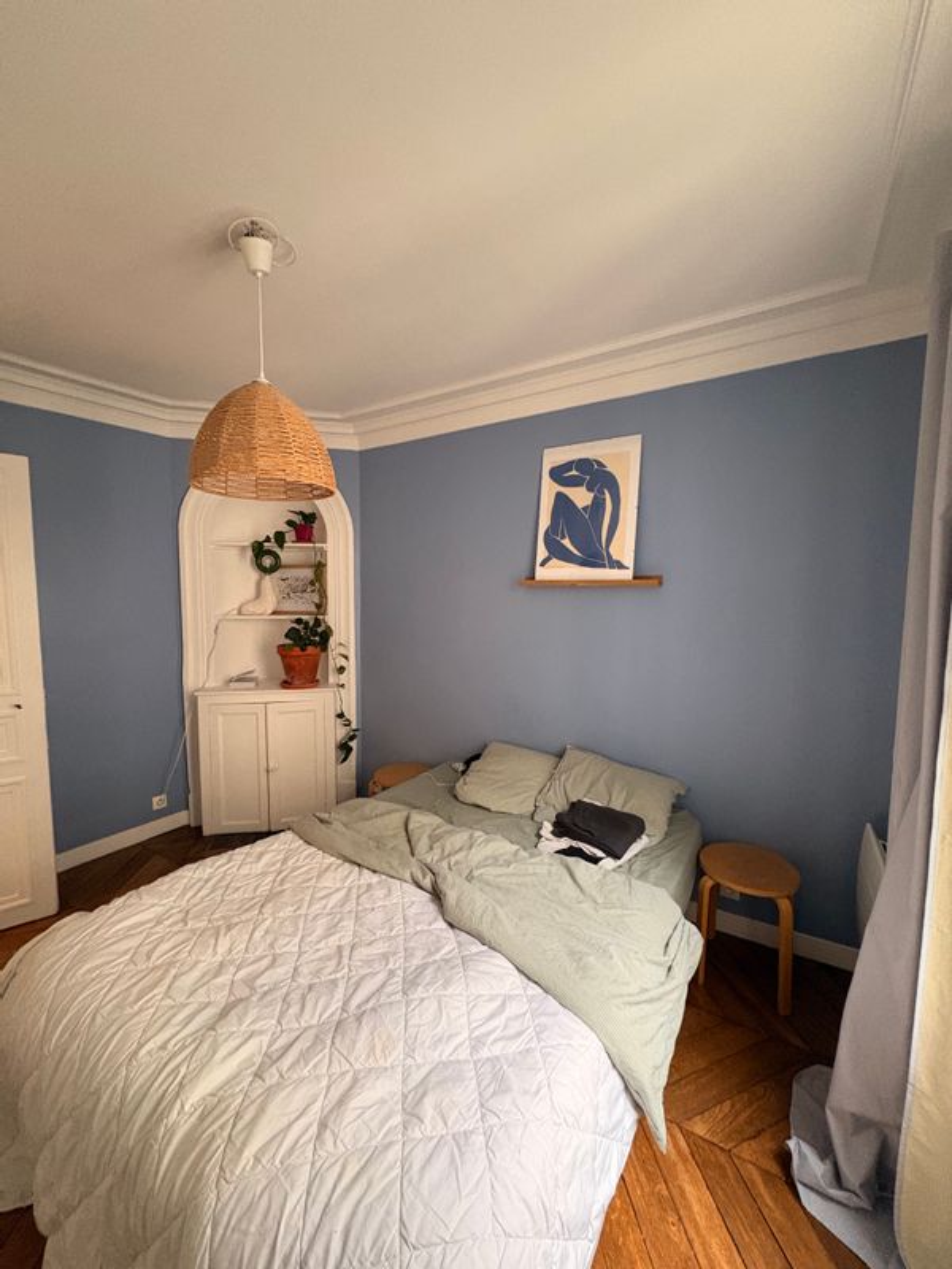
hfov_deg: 85.7
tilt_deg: -5.4
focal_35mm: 14
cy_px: 634
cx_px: 476
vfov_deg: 102.1
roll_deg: +0.0
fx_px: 513
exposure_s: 1/50
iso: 500
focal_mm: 2.22
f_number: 2.2
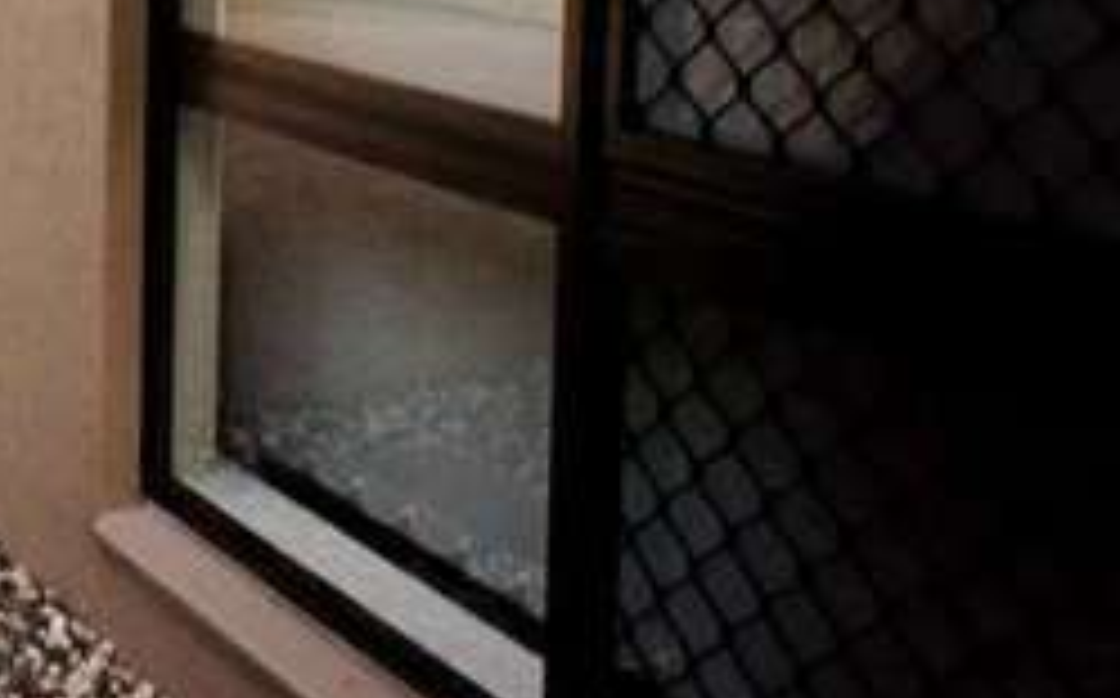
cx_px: -189
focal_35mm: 59
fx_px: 1799
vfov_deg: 20.6
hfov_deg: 30.0
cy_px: -115
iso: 1600
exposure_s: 1/20
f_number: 2.8
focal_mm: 16
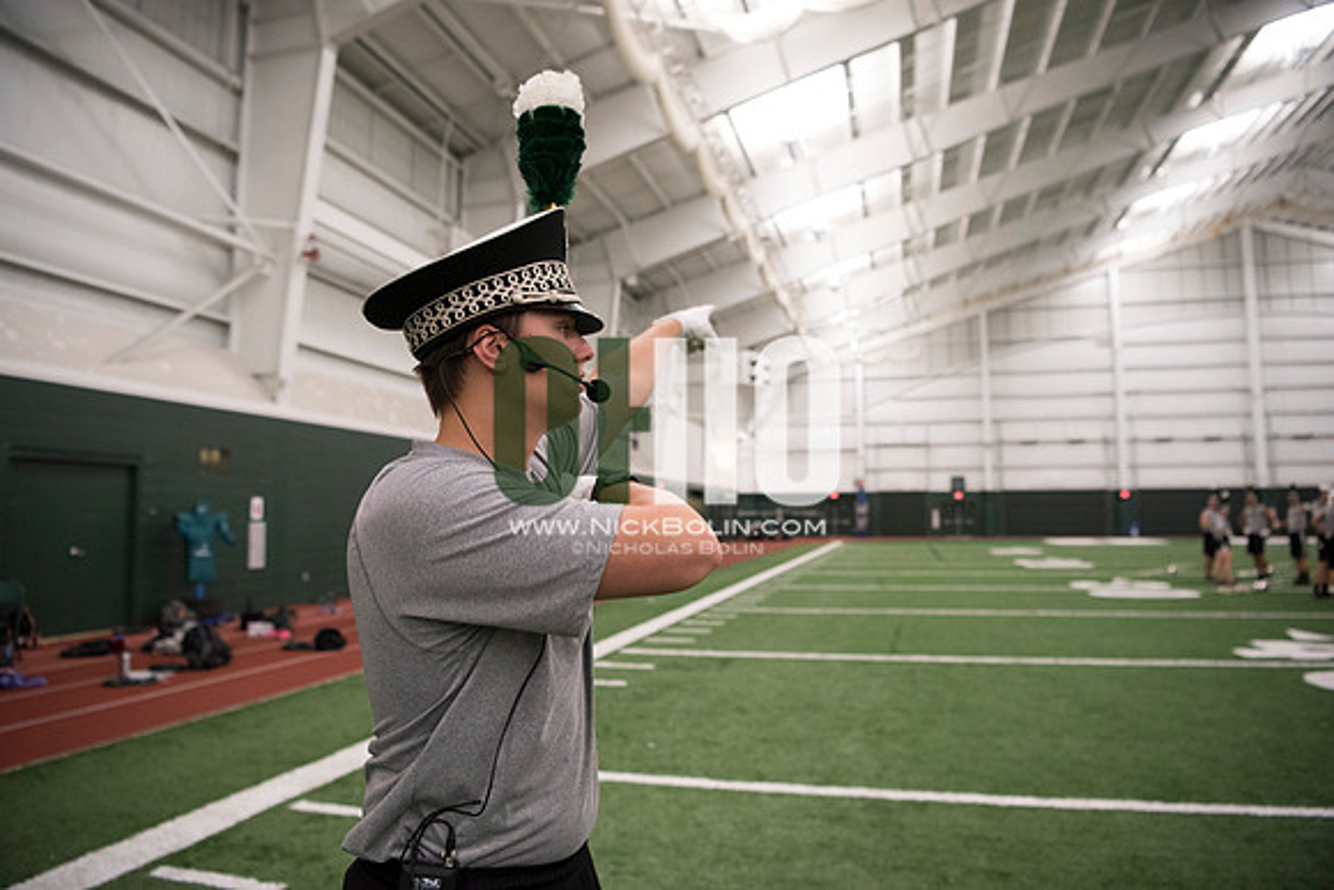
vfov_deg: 53.2
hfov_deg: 73.7
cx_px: 667
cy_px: 445
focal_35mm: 24
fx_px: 889
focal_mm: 24
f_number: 3.2
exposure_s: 1/200
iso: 3200
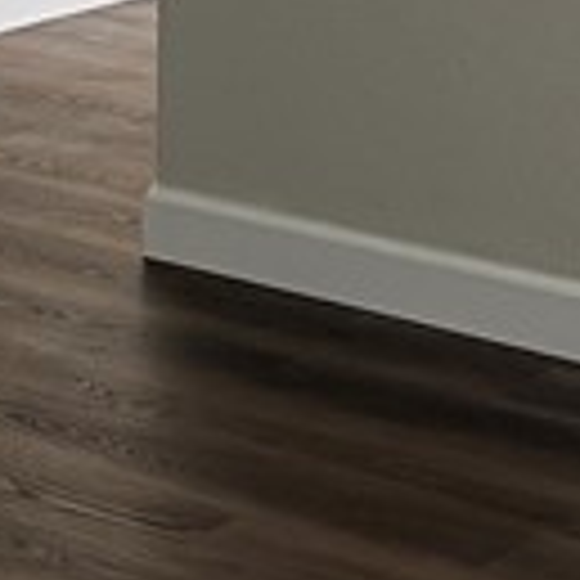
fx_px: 3469
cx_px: 112
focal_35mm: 183
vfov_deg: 9.3
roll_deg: +0.1
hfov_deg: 9.5
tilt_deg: -7.4
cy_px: -337
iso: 80
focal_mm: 5.7
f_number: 1.5
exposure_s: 1/60
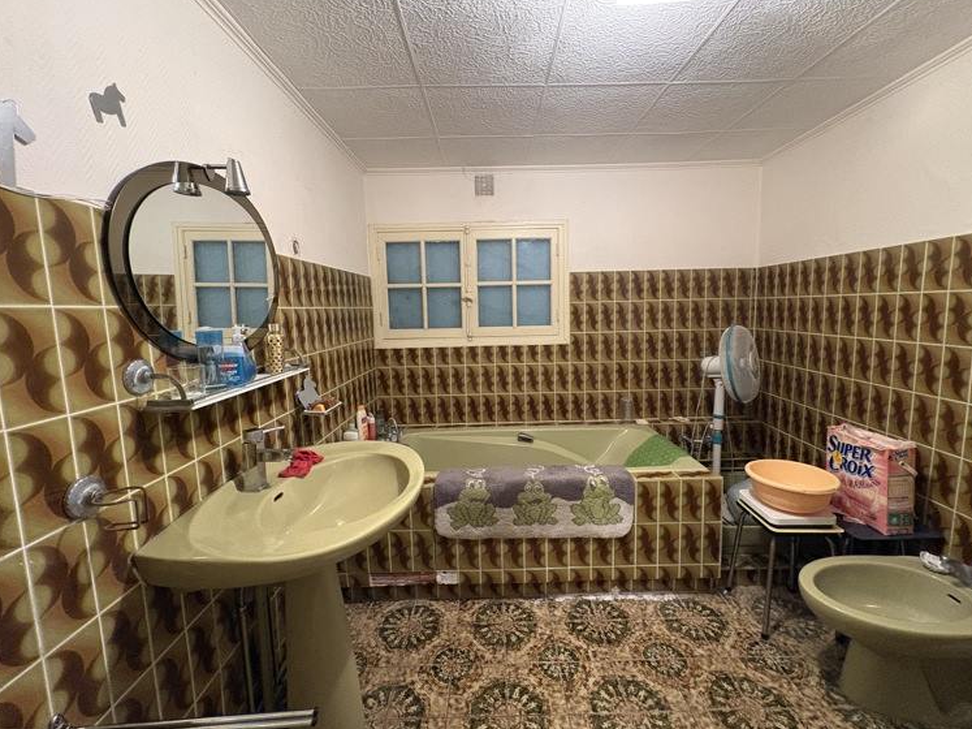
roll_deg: +1.6
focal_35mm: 15
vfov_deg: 81.7
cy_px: 353
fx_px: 421
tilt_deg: -6.1
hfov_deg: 98.2
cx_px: 492
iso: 640
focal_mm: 2.22
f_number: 2.2
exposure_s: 1/50
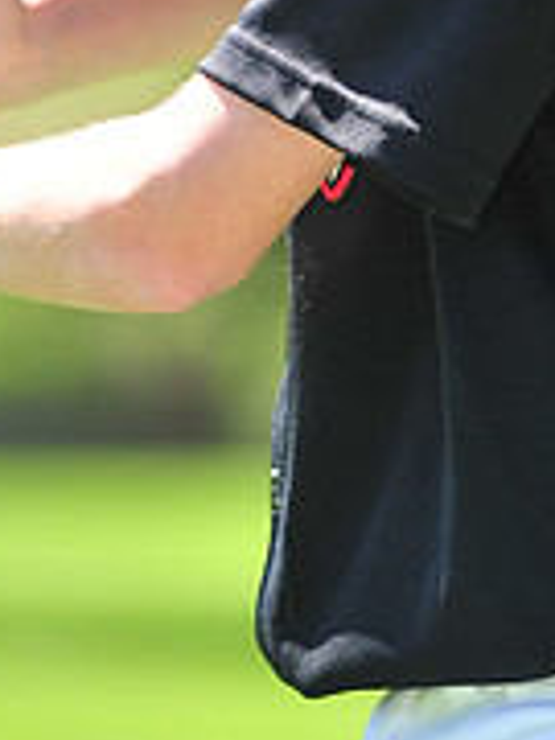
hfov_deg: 2.4
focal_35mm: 619
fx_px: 13233
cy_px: -370
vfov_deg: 3.2
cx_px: 374
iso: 200
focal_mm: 200
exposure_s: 1/500
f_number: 4.5
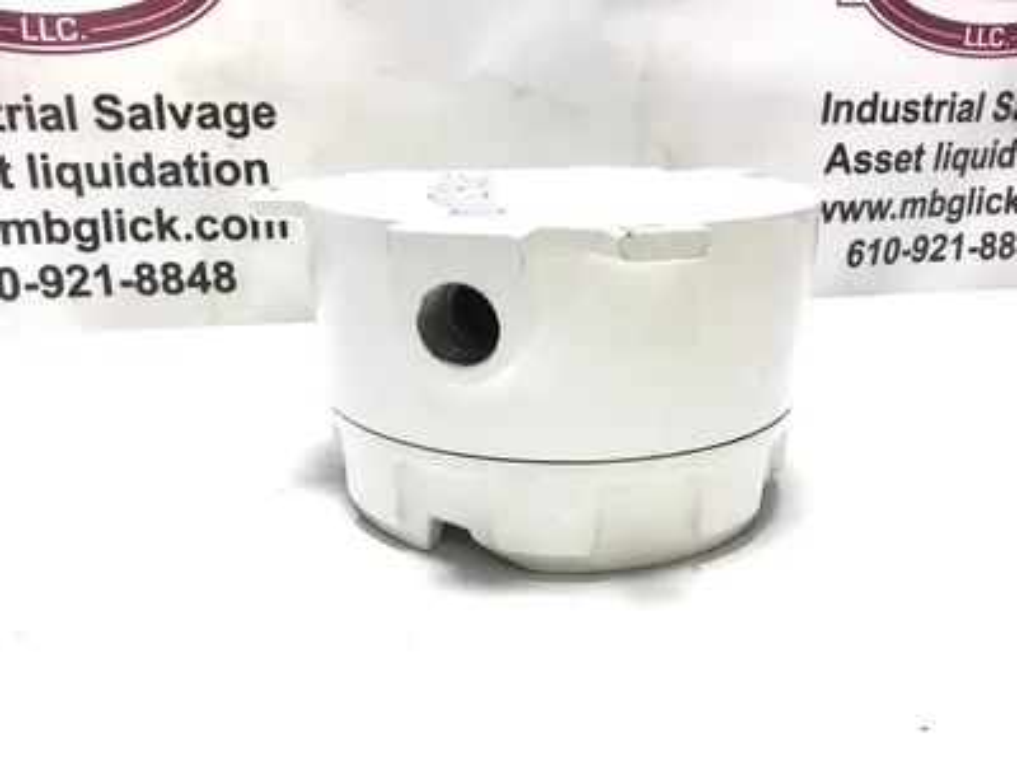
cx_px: 508
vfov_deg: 45.4
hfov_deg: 58.4
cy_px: 382
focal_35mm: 31
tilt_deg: -18.2
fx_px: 911
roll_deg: +0.7
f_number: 2.4
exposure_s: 1/120
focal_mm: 3.3
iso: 40
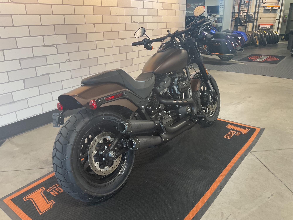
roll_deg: +1.0
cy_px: 110
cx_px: 146
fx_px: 245
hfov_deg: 61.7
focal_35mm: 29
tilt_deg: -20.3
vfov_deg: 48.2
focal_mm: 3
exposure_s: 1/50
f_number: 1.8
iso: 80
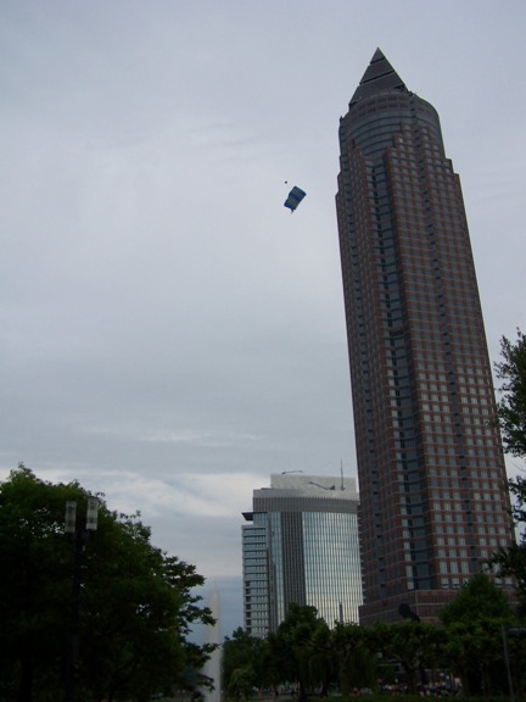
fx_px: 770
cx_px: 263
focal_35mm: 38
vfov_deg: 49.0
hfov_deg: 37.7
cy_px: 351
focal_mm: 6.3
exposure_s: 1/750
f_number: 4
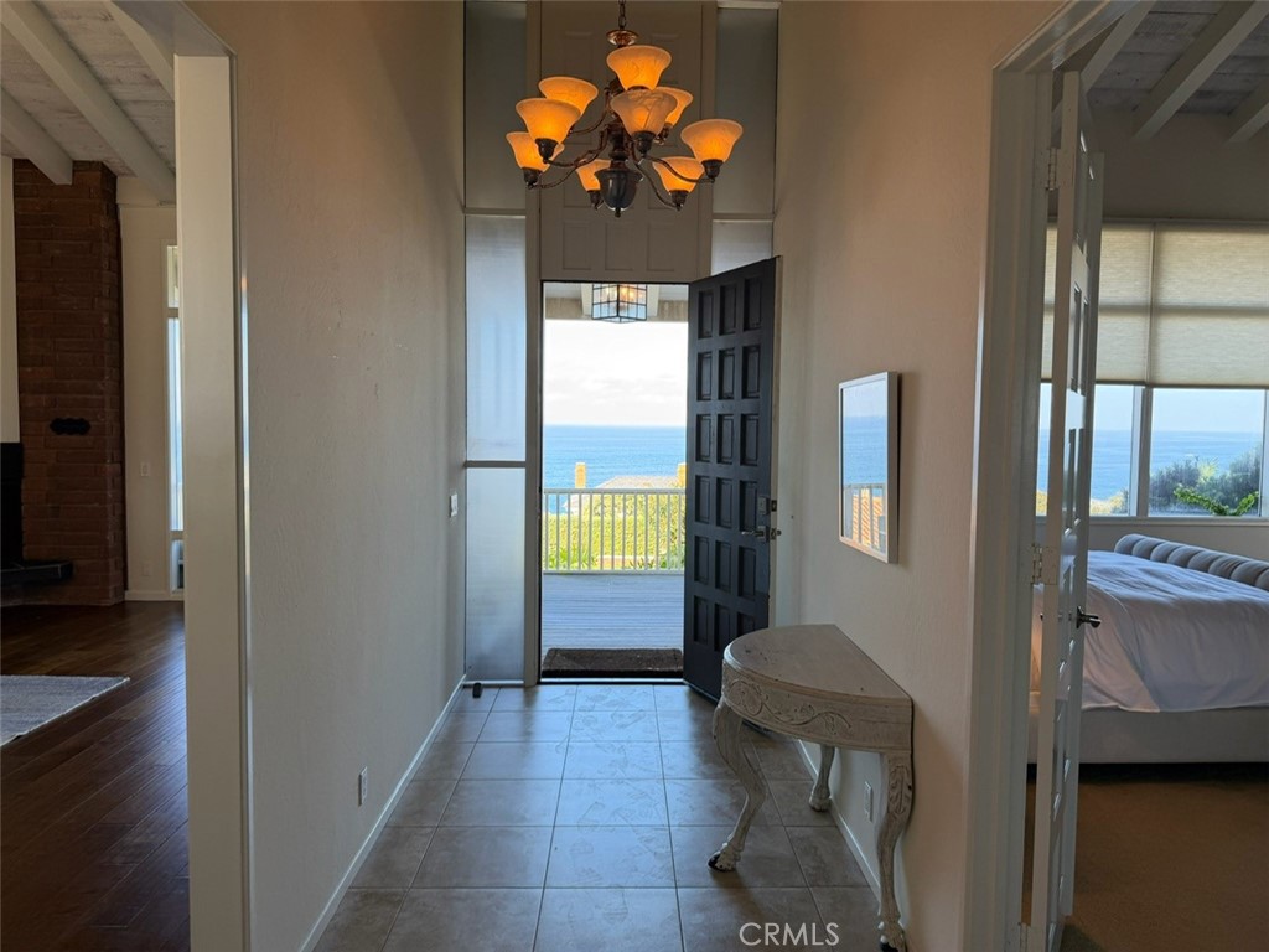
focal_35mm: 24
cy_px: 476
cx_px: 634
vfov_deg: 56.8
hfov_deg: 71.6
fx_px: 880
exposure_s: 1/173
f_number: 1.78
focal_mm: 6.76
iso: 64
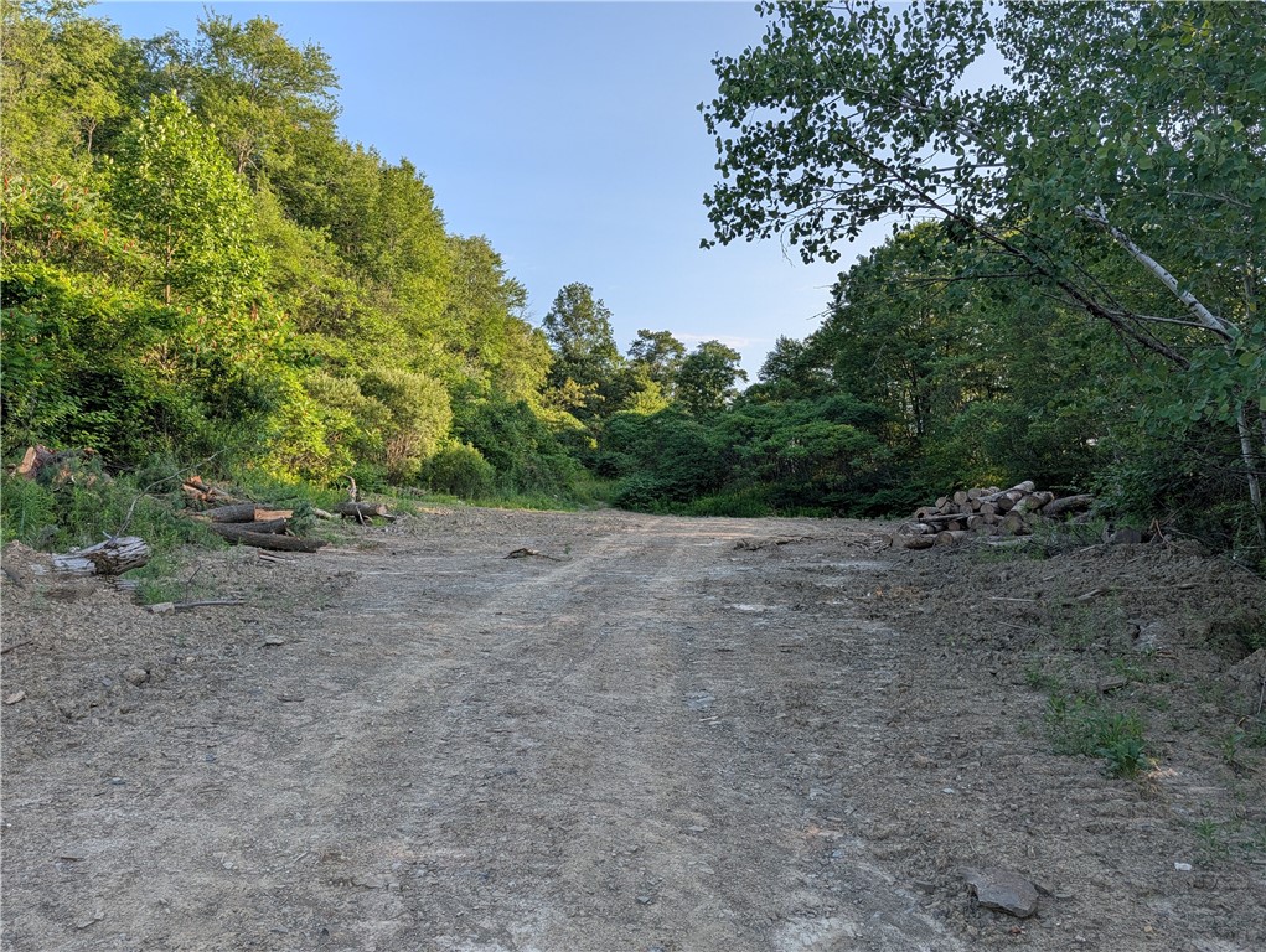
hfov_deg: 71.5
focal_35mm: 24
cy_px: 476
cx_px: 633
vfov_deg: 56.9
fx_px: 879
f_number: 1.68
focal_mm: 6.9
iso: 20
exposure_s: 1/499
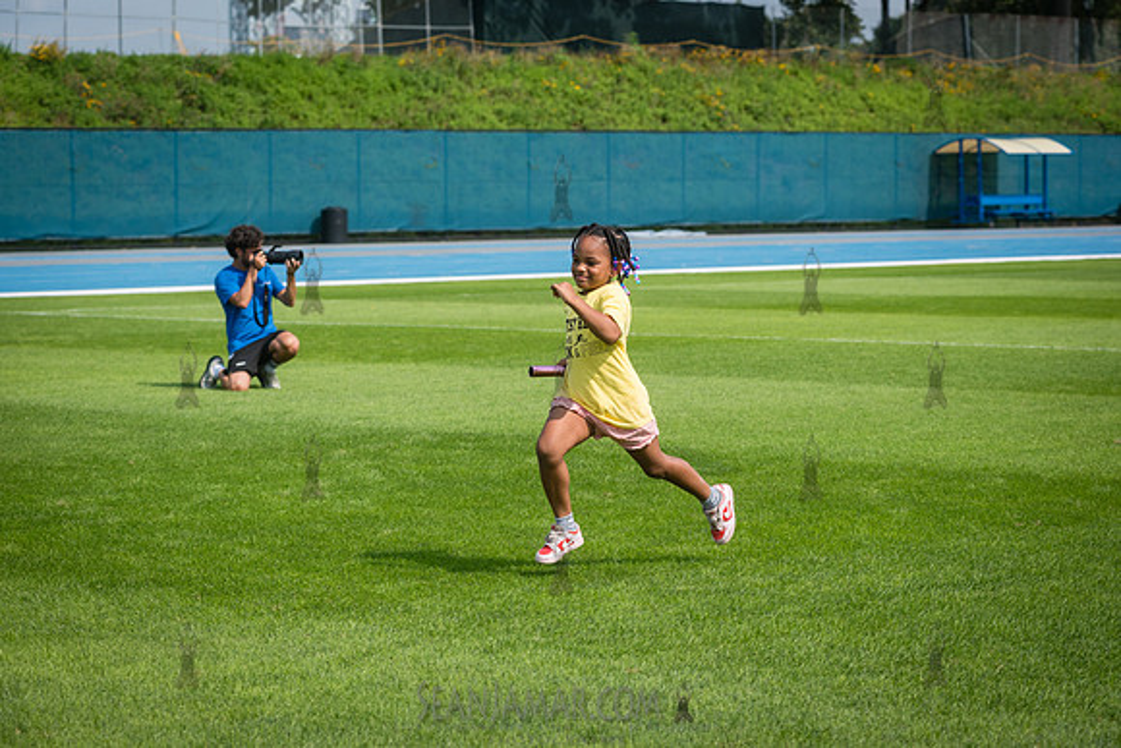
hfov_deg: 19.4
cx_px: 560
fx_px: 3274
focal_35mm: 105
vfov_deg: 13.0
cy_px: 374
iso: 160
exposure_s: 1/800
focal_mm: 105
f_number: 5.6
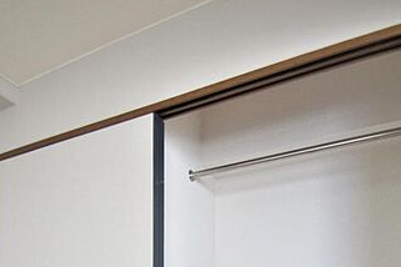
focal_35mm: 28
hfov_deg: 65.3
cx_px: 220
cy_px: 328
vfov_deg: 35.4
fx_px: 312
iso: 125
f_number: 3.5
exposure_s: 1/30
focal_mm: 10
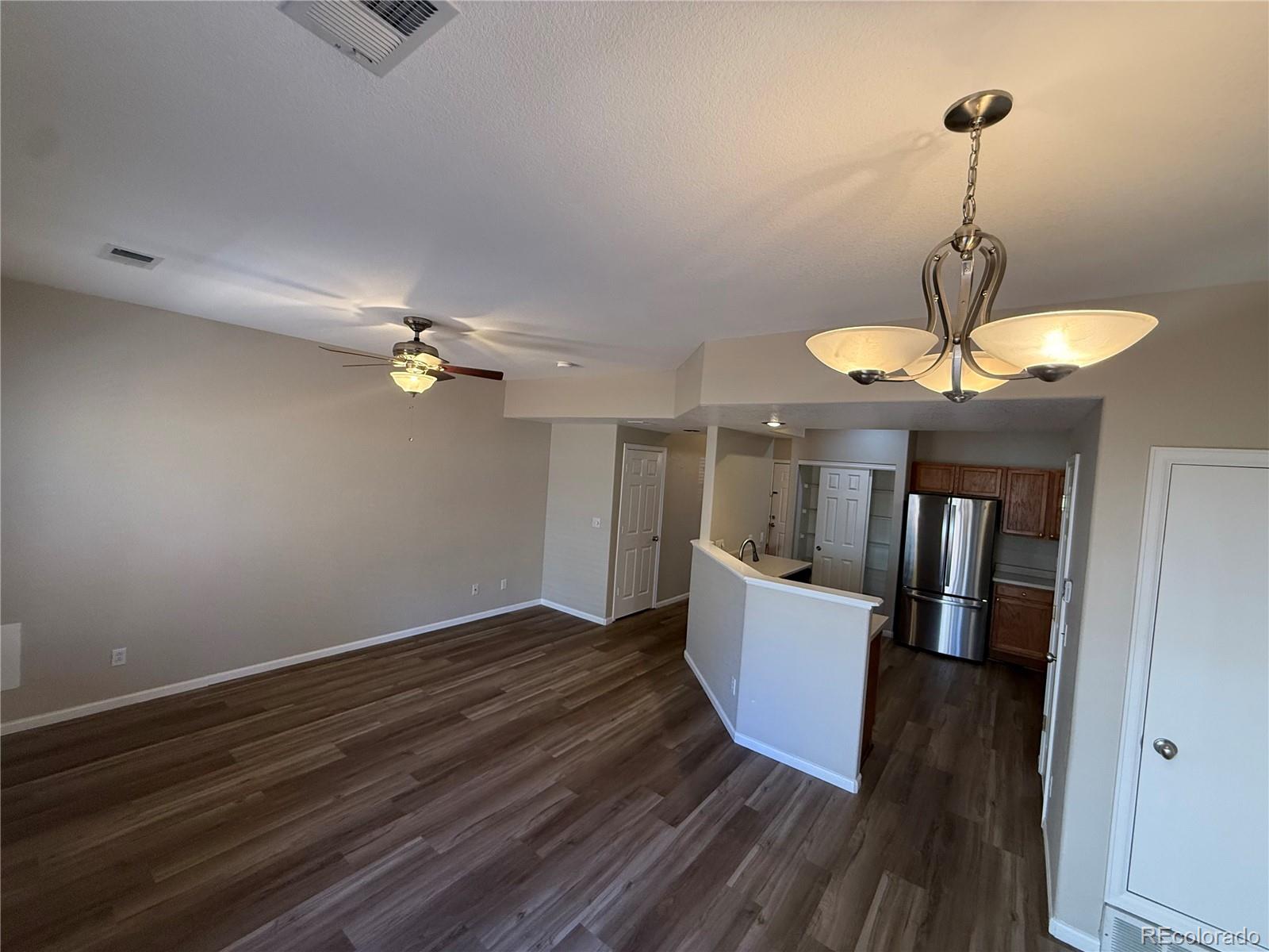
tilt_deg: -1.6
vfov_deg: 85.7
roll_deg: -4.5
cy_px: 476
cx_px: 634
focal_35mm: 14
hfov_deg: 102.1
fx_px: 513
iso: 320
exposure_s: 1/120
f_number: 2.2
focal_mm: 2.22
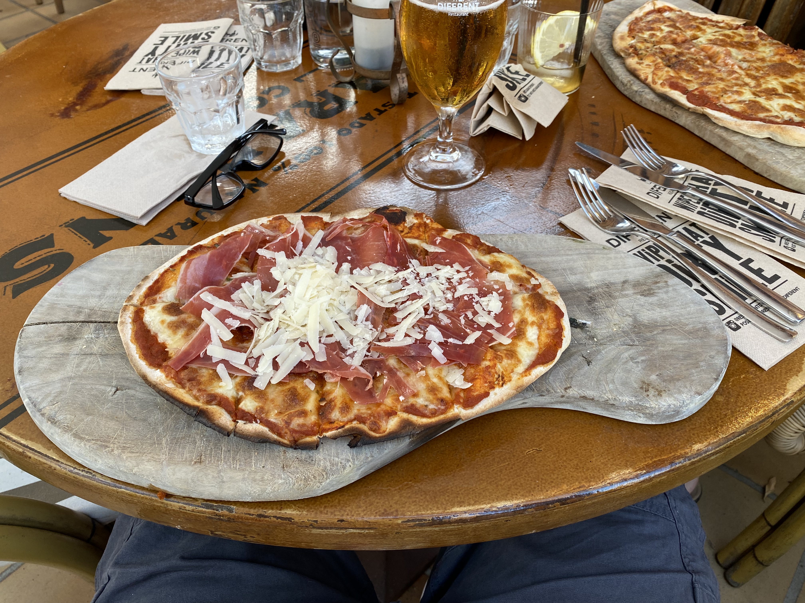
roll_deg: -1.1
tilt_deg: -44.9
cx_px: 402
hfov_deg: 67.3
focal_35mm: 26
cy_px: 302
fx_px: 605
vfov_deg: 53.1
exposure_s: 1/122
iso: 64
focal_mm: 4.25
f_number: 1.8
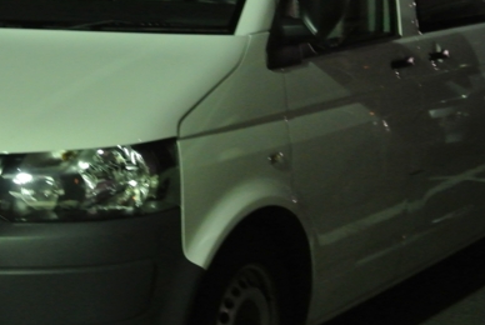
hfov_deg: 20.0
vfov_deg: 13.6
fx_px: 1363
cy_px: 144
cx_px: 125
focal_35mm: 101
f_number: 4.5
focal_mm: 18.2
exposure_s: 1/2
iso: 1600
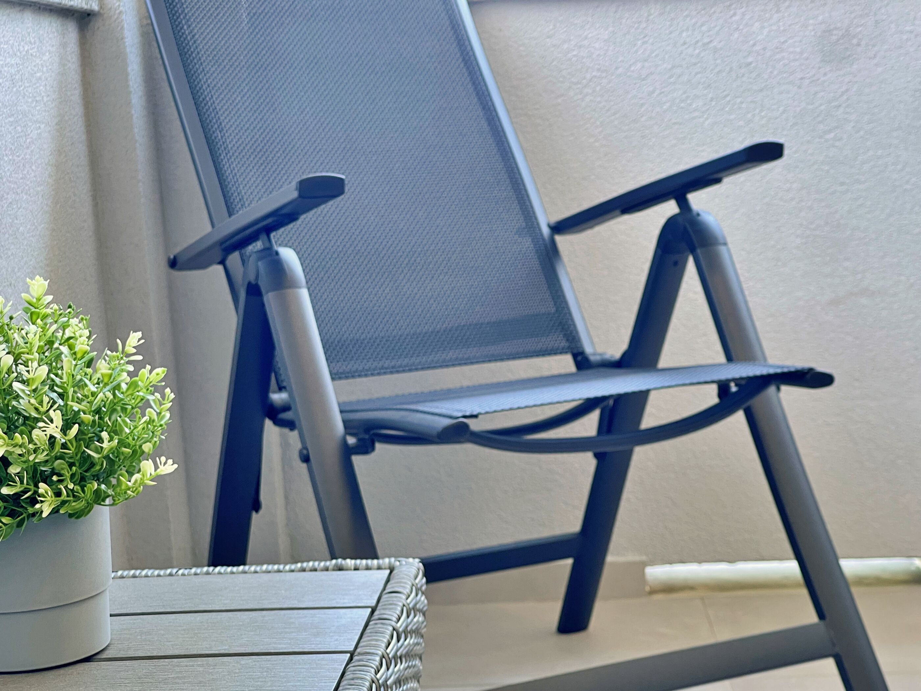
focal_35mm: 64
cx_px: 460
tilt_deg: -9.7
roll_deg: +4.1
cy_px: 346
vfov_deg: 22.9
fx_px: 1703
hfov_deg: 30.3
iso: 100
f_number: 2.2
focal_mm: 7.5
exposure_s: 1/99
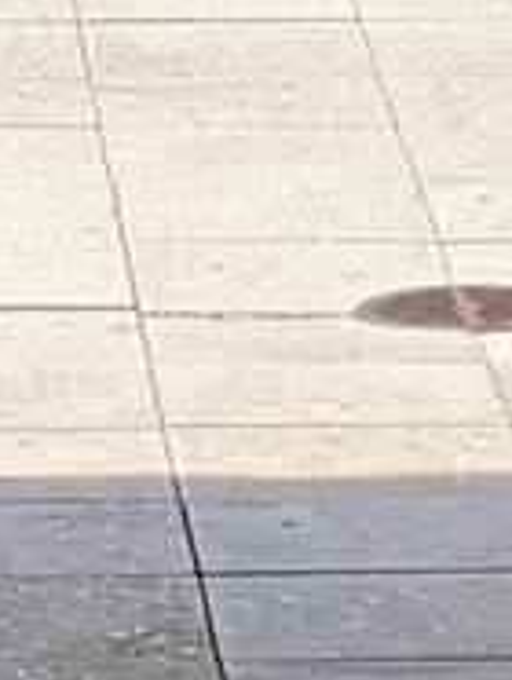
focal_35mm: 496
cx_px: 874
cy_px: -684
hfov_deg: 3.0
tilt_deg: -5.3
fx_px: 9759
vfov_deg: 3.9
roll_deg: -1.3
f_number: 2.8
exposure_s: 1/203
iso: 32
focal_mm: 9
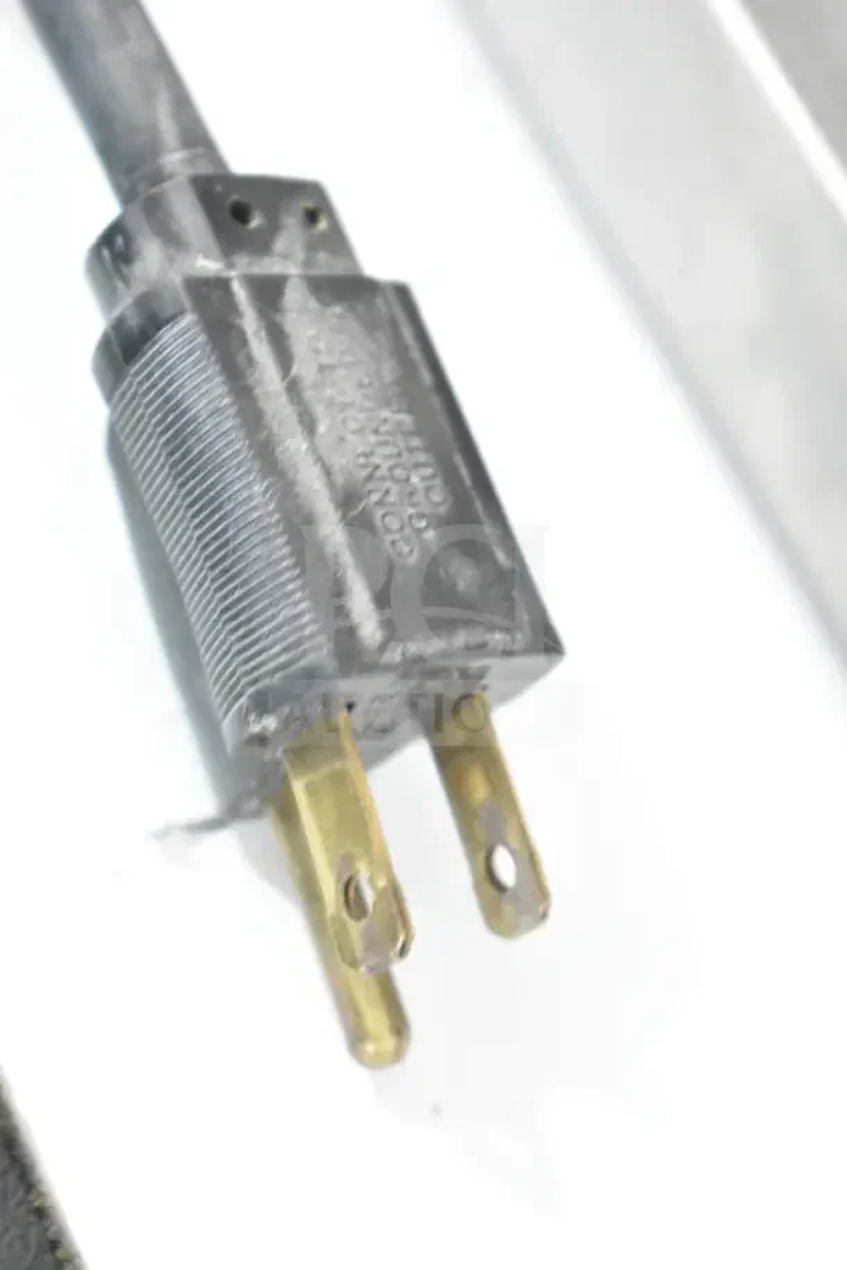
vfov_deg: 24.6
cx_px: 424
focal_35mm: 82
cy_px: 635
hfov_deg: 16.6
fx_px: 2909
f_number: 5.6
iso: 12800
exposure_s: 1/100
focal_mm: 55
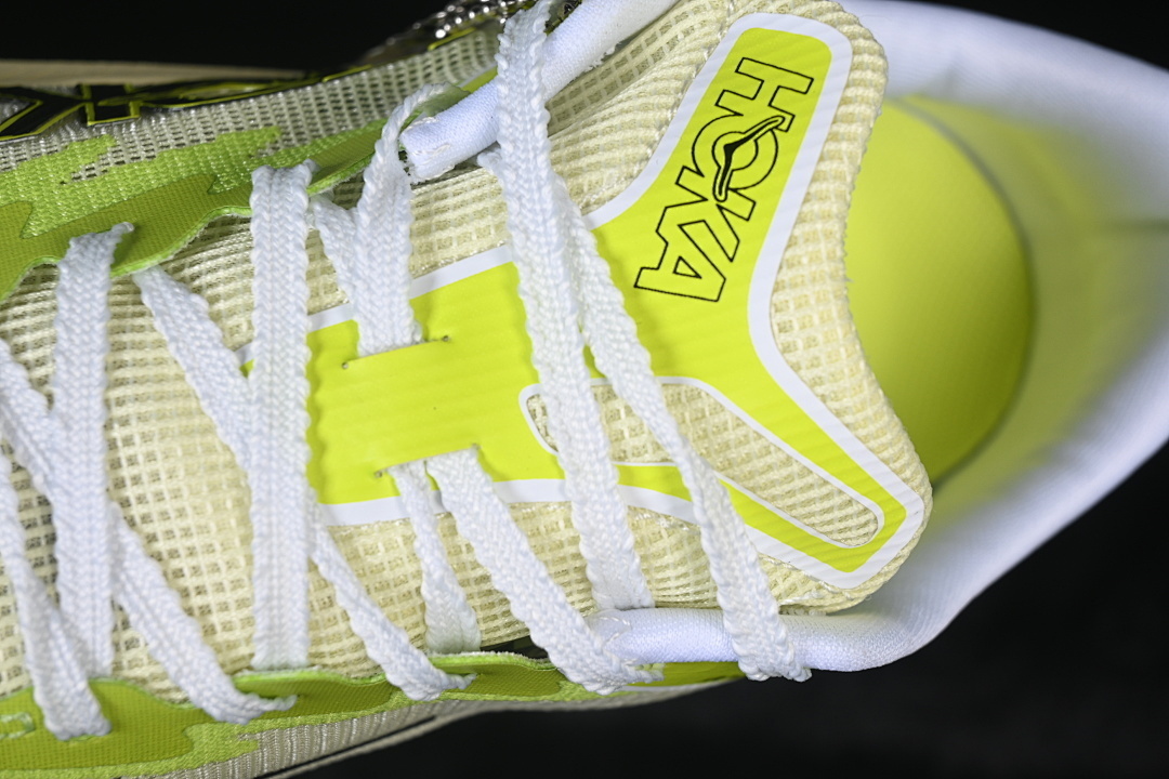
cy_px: 390
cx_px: 584
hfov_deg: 27.0
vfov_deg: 18.2
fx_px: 2435
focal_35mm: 75
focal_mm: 50
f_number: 7.1
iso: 160
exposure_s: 1/80
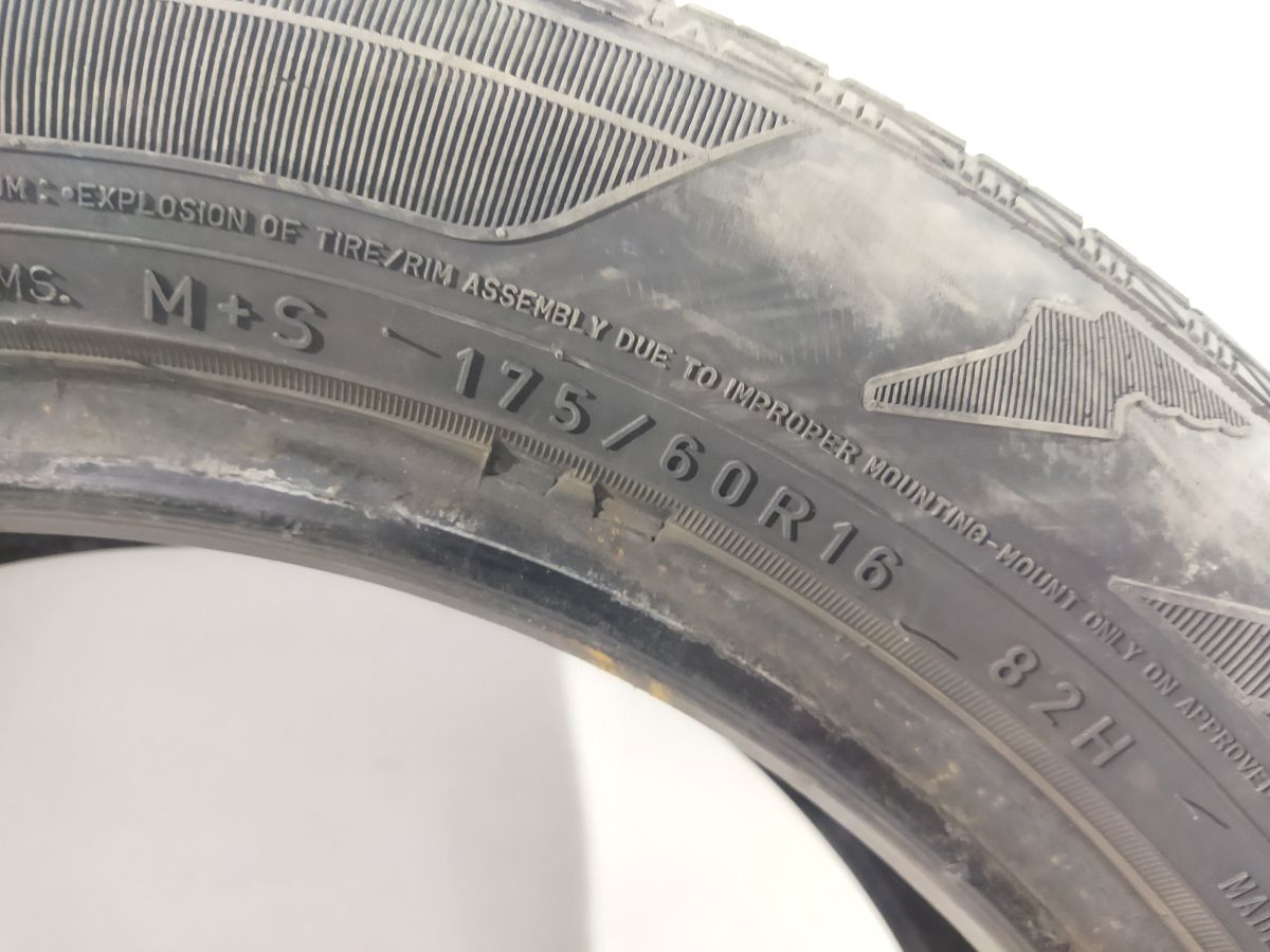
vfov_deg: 51.4
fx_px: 991
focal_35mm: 27
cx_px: 635
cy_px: 476
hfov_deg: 65.3
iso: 559
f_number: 1.79
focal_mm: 4.71
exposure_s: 1/20
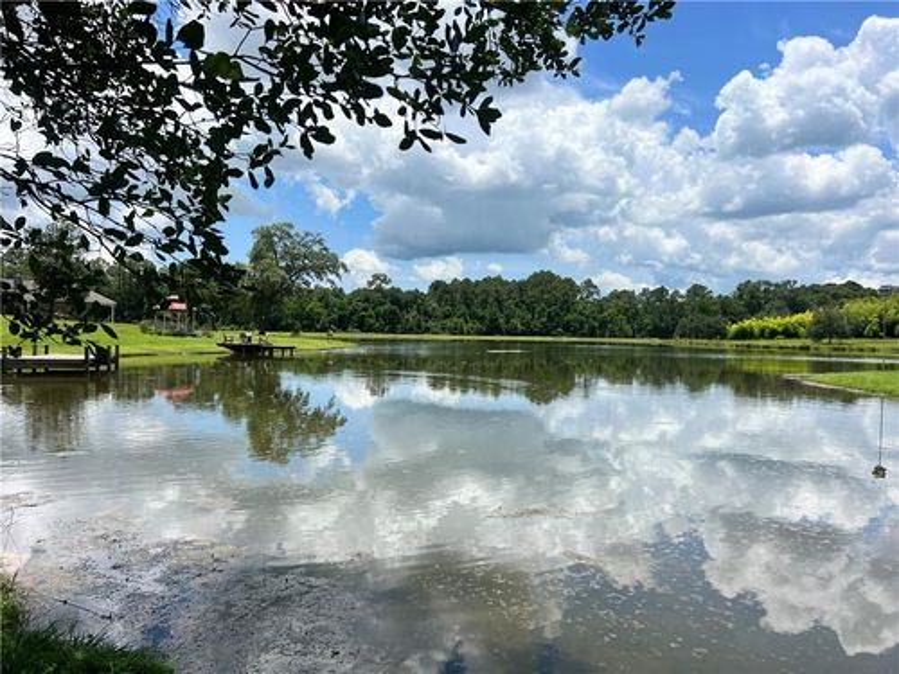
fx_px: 675
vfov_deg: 53.1
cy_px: 337
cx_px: 450
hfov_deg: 67.3
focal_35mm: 26
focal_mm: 5.7
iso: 50
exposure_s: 1/6579
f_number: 1.5
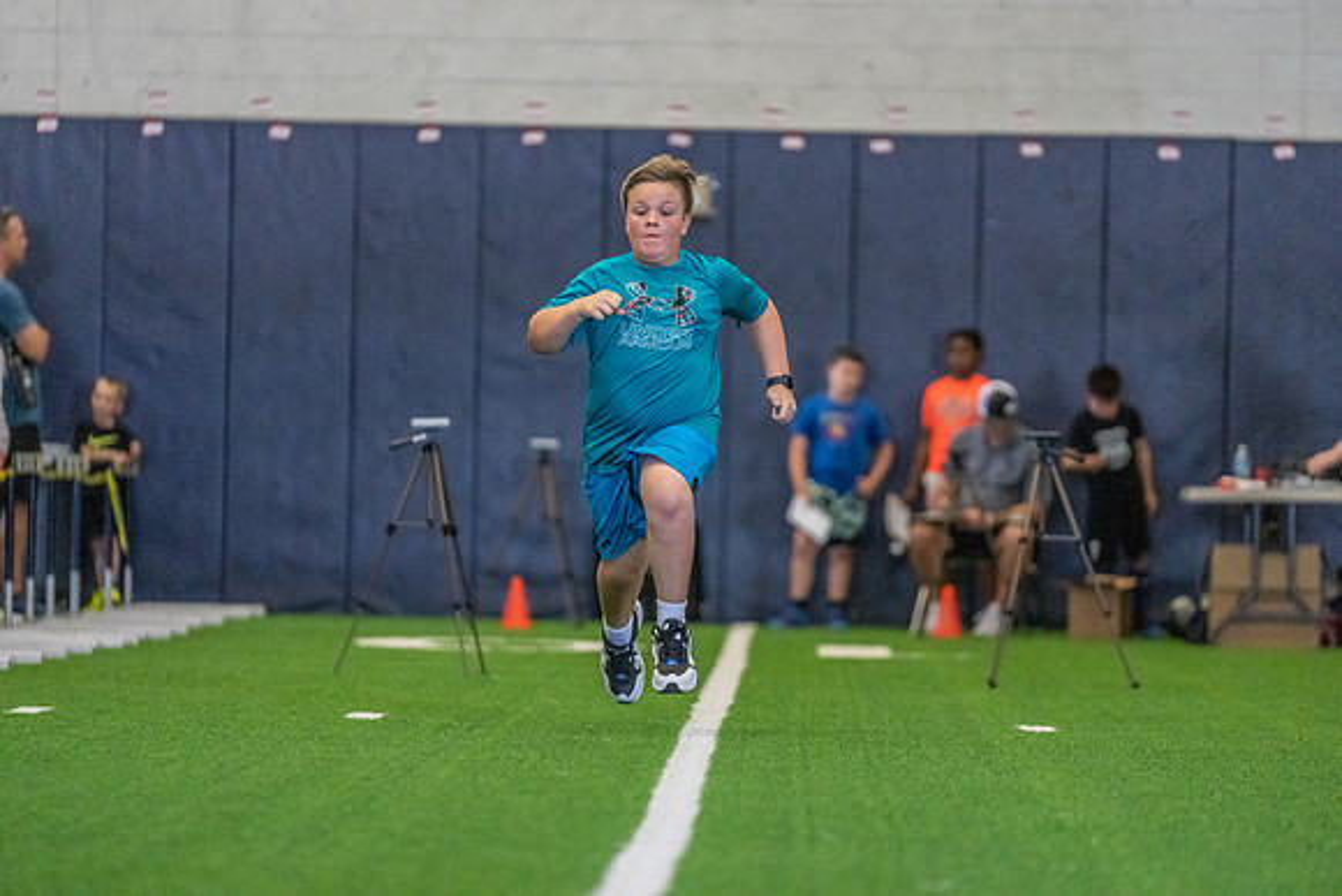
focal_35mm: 200
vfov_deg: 6.9
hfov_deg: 10.3
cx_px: 671
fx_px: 7457
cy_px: 448
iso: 10000
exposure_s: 1/1000
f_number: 2.8
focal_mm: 200
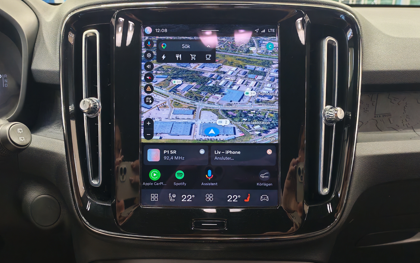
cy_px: 158
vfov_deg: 37.1
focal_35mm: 34
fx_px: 389
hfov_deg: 56.7
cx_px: 210
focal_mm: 6.12
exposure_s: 1/50
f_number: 1.9
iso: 1600
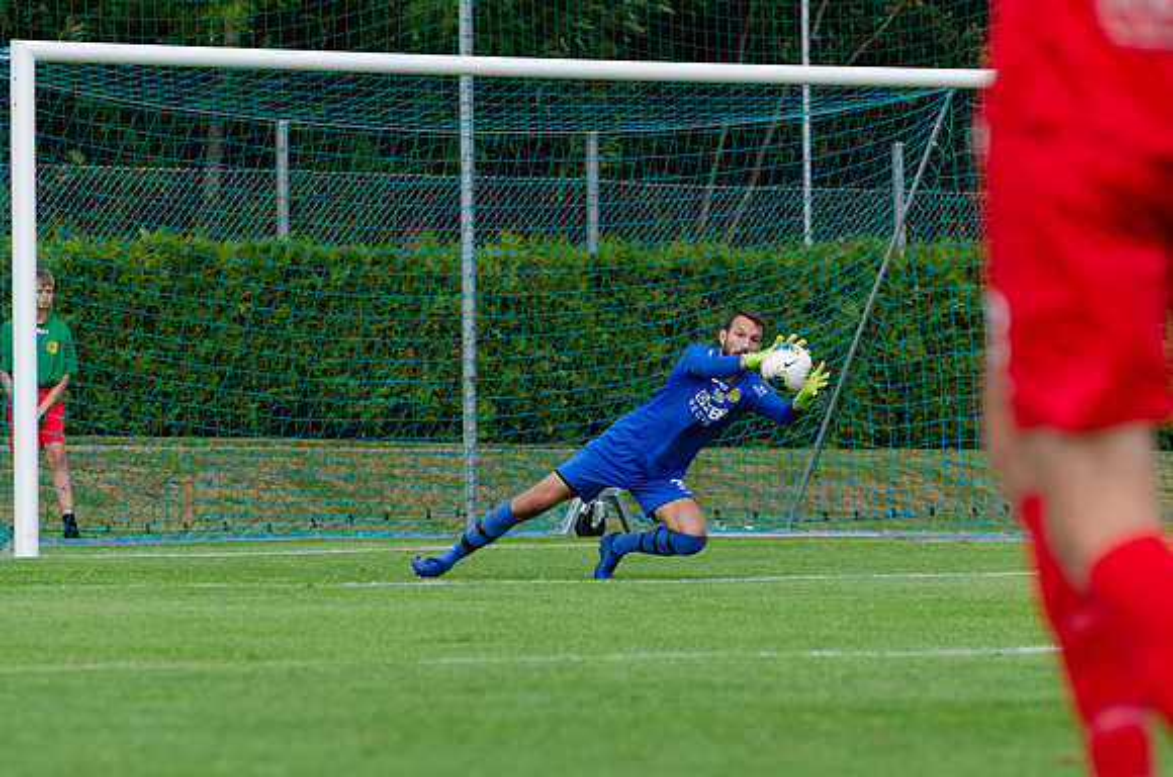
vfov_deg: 4.7
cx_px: 586
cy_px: 388
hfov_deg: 7.1
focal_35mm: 292
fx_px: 9484
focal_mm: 185
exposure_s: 1/800
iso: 250
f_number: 5
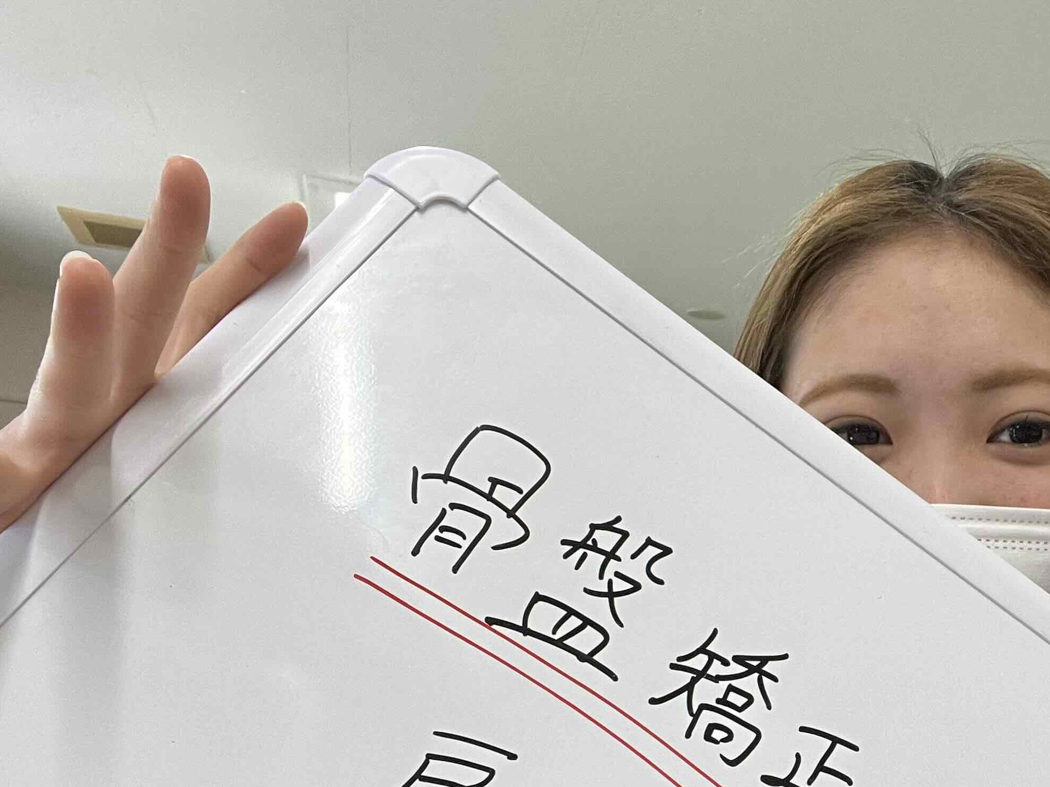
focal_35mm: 47
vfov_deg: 29.6
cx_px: 894
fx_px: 1426
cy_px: 710
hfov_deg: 38.3
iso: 100
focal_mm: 2.71
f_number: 2.2
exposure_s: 1/75
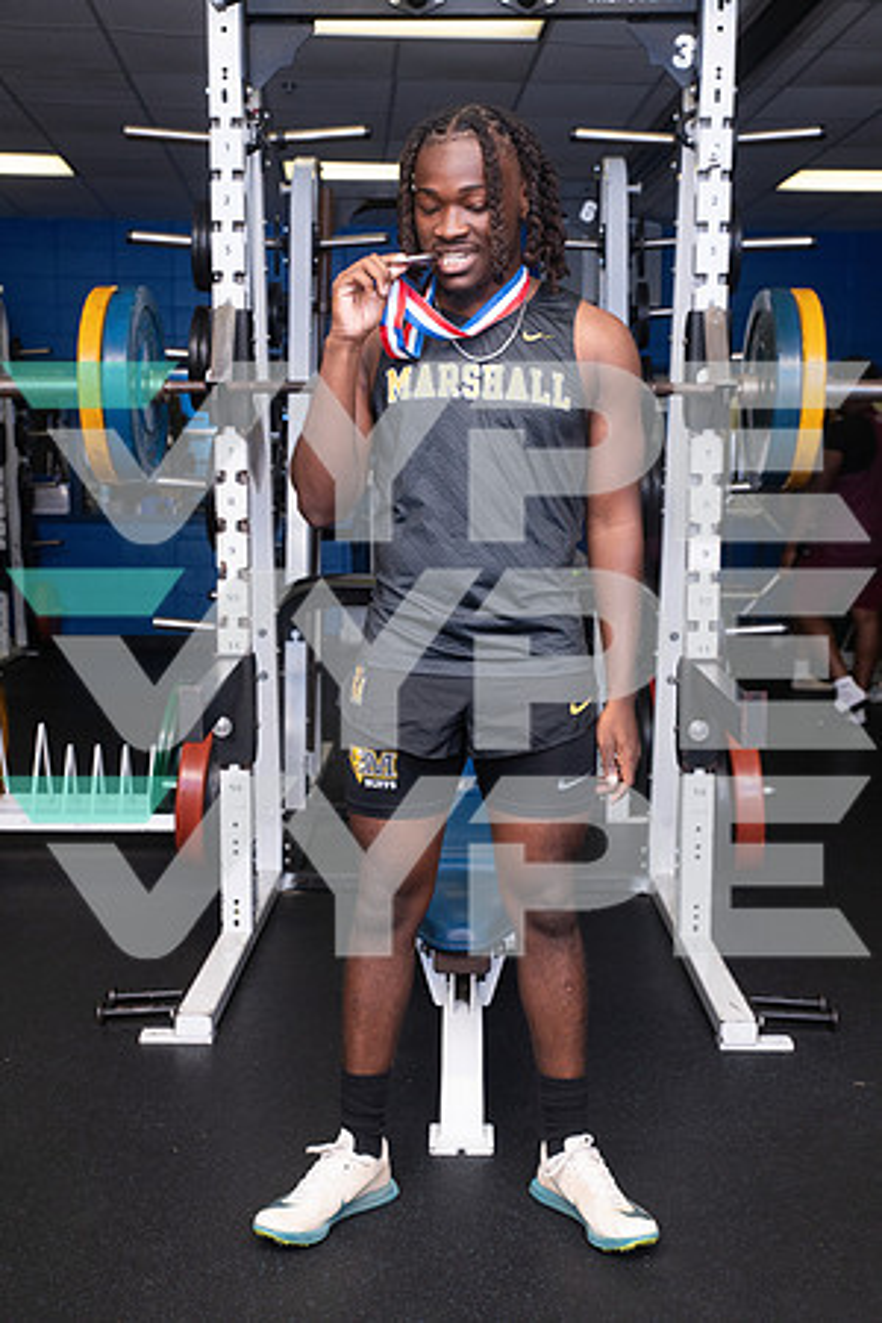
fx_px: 1543
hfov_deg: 31.9
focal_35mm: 42
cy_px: 662
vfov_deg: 46.4
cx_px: 441
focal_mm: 42
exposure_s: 1/400
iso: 500
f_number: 6.3
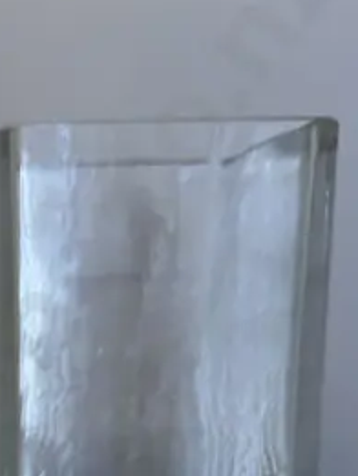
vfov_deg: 18.5
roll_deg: +0.1
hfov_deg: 14.2
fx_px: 1295
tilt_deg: -13.1
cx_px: -247
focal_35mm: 94
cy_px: 709
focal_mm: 6.86
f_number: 1.78
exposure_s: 1/100
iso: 125
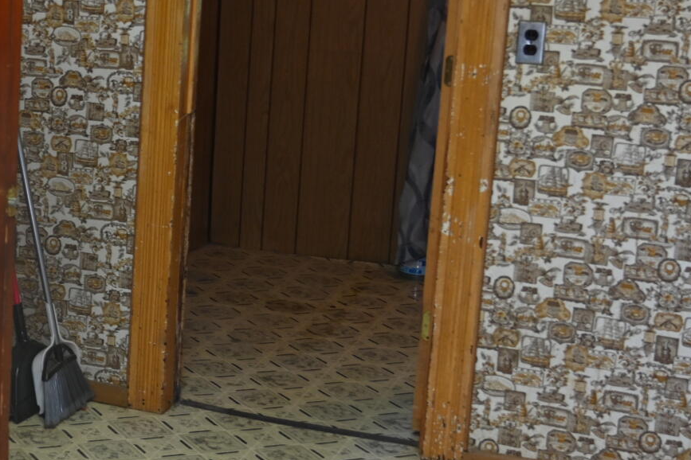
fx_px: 1593
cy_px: 215
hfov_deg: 23.2
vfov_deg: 16.5
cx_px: -49
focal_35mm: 83
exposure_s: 1/60
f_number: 4
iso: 400
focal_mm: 24
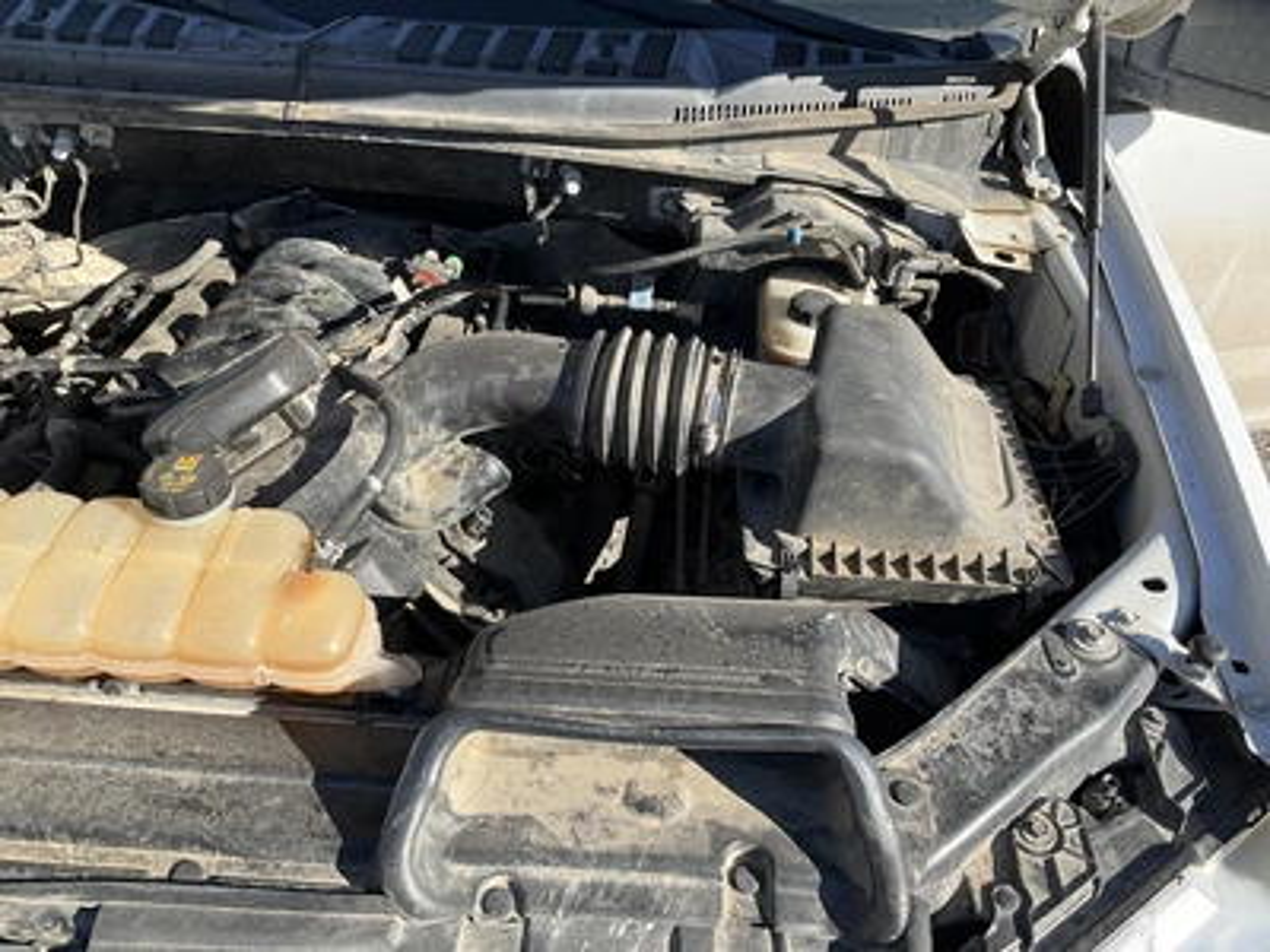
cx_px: 635
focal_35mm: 29
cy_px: 476
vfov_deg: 48.2
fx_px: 1064
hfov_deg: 61.7
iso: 25
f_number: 1.8
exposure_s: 1/759
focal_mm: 3
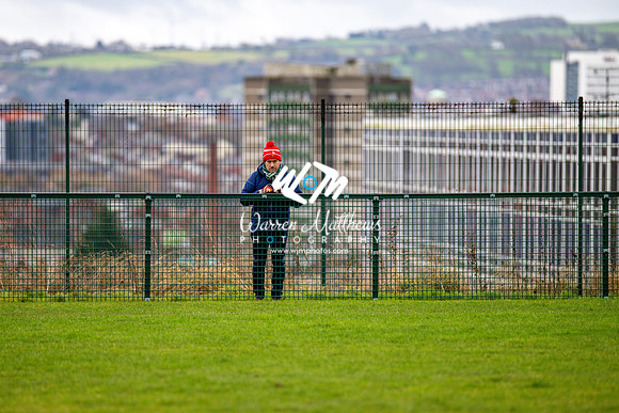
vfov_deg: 4.1
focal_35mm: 335
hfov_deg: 6.2
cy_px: 227
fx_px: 5759
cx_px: 276
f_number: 2.8
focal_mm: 300
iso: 800
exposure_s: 1/400
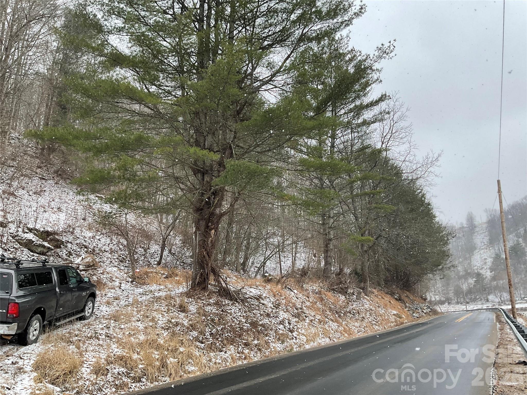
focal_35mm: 29
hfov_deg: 61.7
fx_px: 442
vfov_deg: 48.2
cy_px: 198
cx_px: 264
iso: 16
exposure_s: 1/556
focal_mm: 3
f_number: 1.8
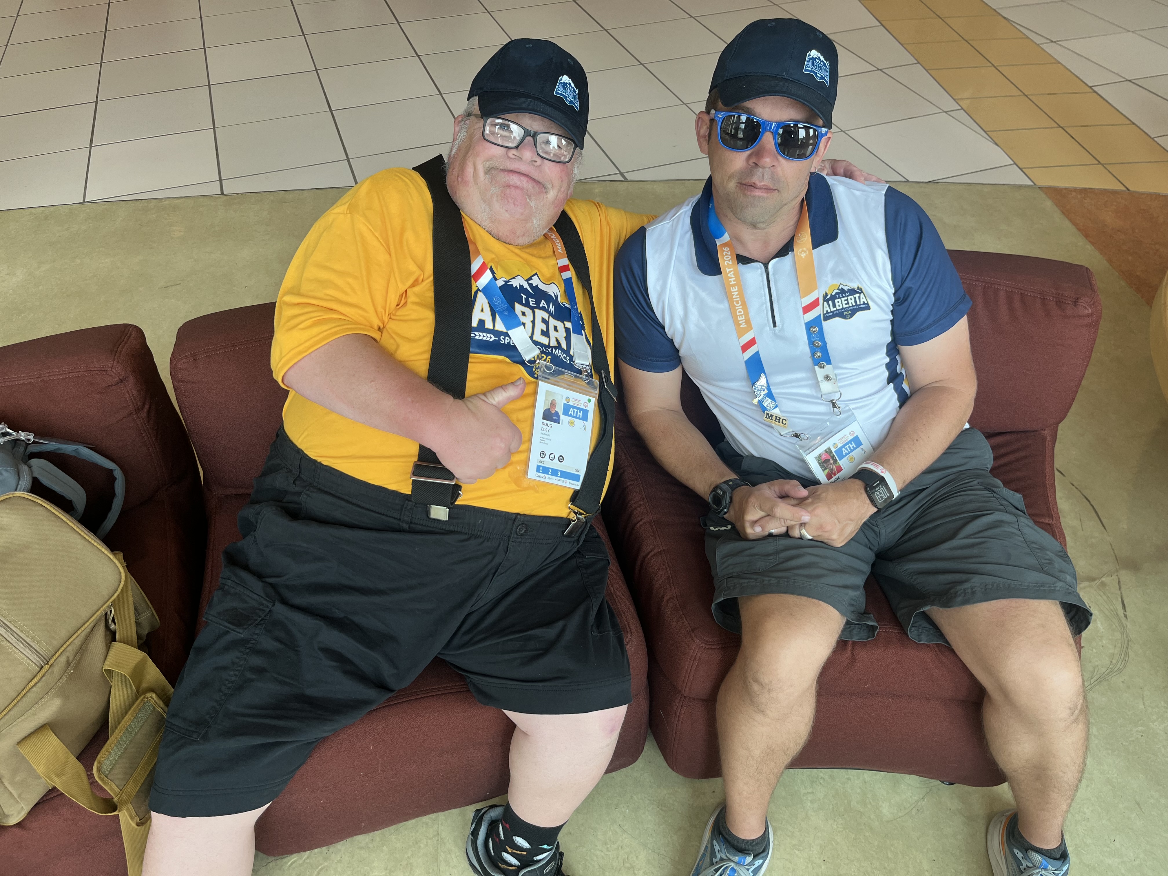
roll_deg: +1.5
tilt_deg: -43.7
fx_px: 877
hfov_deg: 67.3
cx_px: 584
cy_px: 438
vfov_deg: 53.1
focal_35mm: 26
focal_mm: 5.1
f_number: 1.6
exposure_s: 1/120
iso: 64
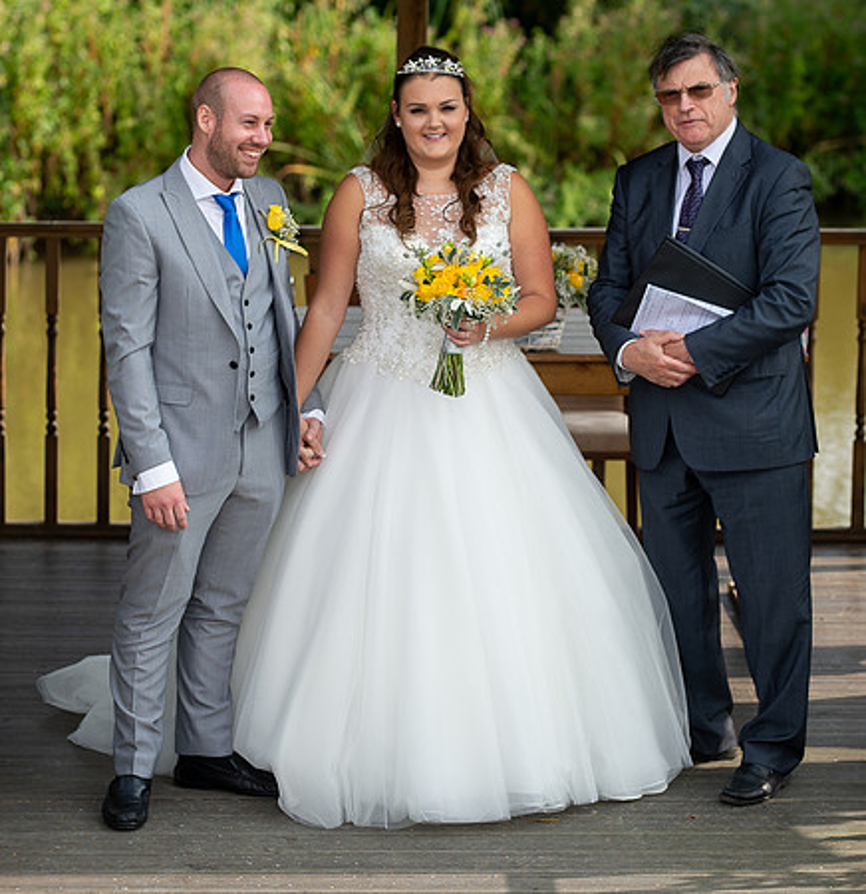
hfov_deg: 12.2
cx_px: 428
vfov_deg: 12.6
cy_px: 408
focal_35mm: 141
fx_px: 4063
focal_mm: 85
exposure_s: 1/800
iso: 100
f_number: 2.8
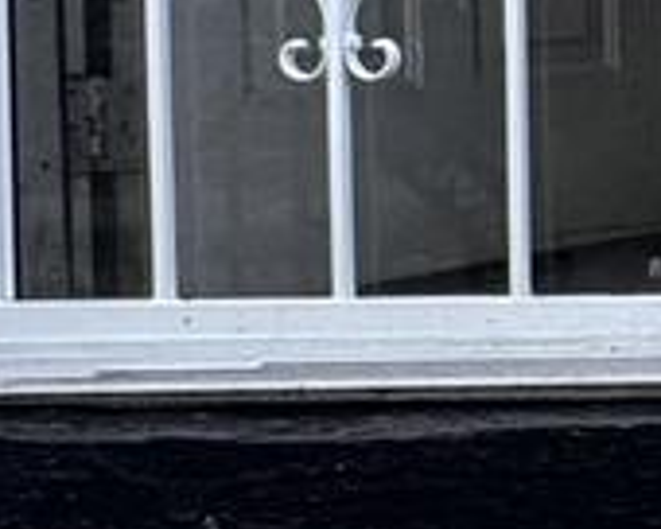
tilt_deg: -2.6
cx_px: 2228
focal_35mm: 116
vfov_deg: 13.1
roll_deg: -0.8
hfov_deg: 9.8
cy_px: 12
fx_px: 2269
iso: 40
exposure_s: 1/779
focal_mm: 2.22
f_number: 2.2
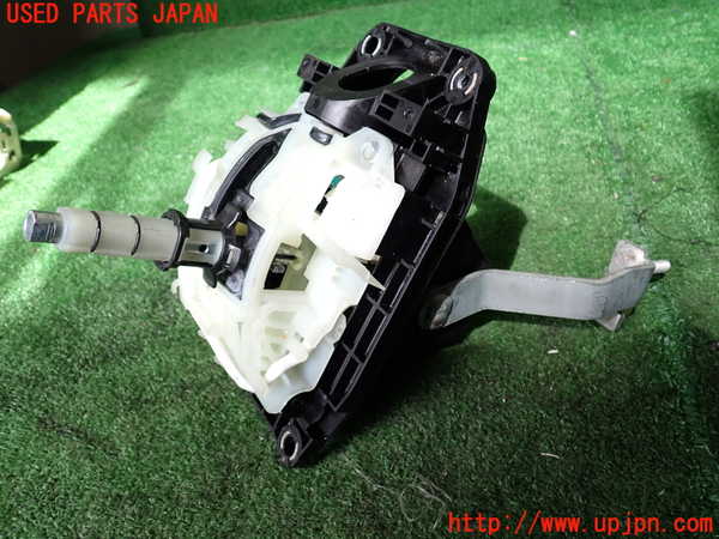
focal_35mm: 30
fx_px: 623
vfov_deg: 46.8
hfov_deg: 60.0
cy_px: 270
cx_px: 360
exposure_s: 1/160
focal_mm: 5.4
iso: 100
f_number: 2.3
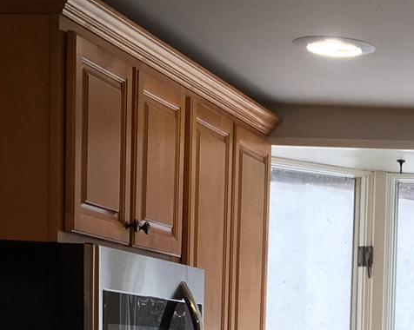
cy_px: 571
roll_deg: -1.9
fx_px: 1469
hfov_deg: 15.7
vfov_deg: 11.9
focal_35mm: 120
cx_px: 438
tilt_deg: -7.9
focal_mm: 4.15
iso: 25
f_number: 2.2
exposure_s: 1/60
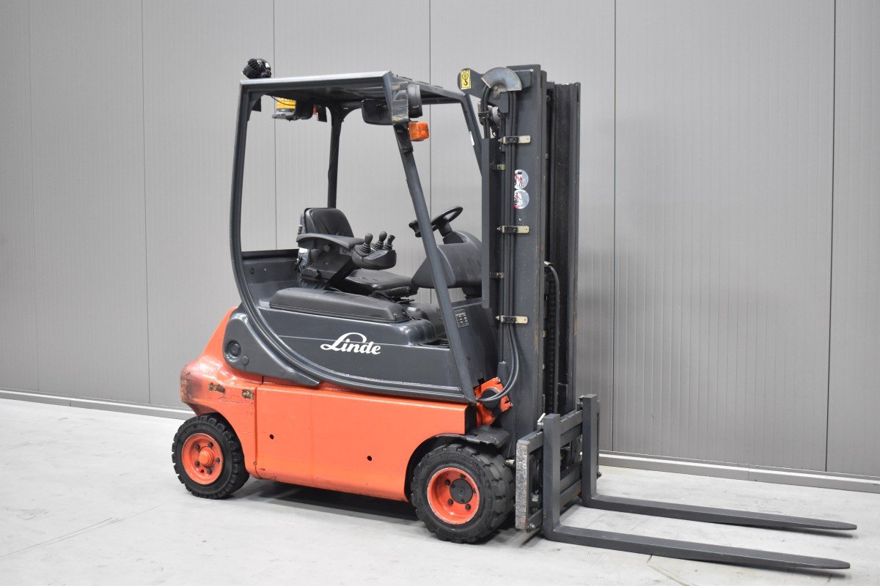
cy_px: 293
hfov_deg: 49.6
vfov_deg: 34.2
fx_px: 953
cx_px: 440
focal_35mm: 39
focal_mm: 26
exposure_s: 1/40
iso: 1600
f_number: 4
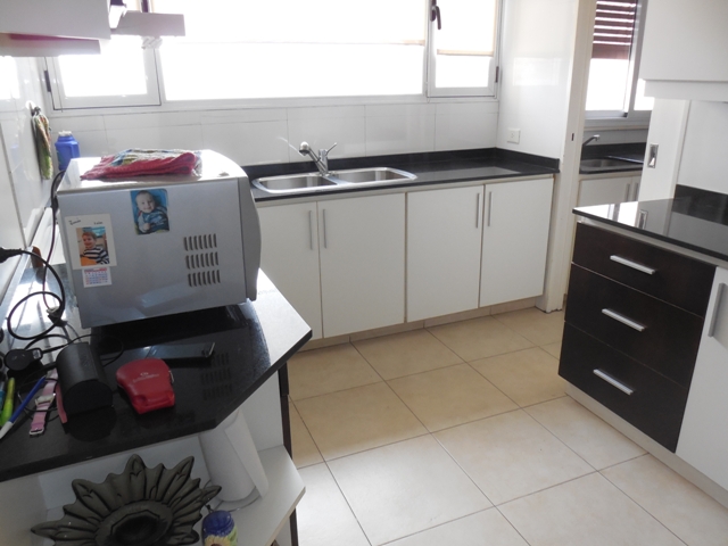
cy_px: 273
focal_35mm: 26
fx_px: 547
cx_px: 364
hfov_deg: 67.3
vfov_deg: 53.1
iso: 280
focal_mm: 4.6
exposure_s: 1/30
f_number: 3.5
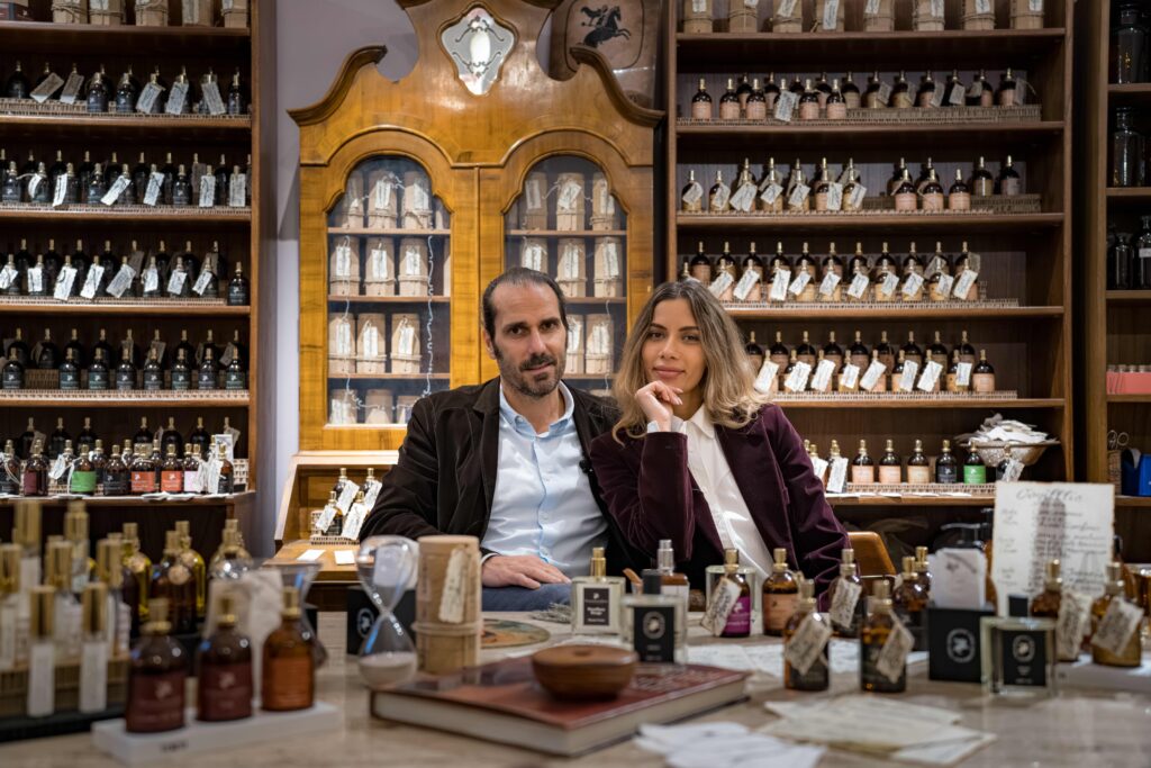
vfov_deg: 33.4
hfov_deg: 48.5
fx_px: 1279
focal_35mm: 40
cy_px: 384
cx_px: 576
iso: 2500
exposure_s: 1/125
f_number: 2.8
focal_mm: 40
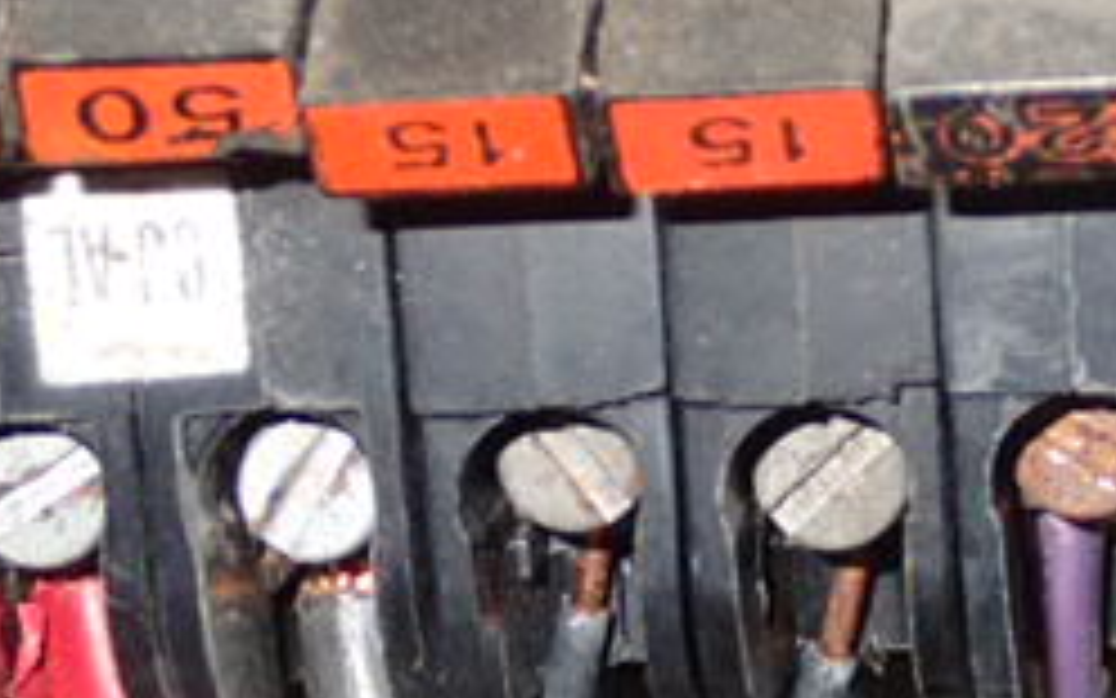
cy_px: 378
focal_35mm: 156
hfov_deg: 13.1
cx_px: 1296
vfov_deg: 8.4
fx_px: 4745
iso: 400
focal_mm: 10.29
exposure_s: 1/50
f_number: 10
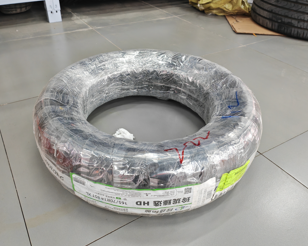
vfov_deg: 50.0
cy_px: 124
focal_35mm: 29
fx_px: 264
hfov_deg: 60.4
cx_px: 143
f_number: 1.9
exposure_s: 1/100
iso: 500
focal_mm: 5.52
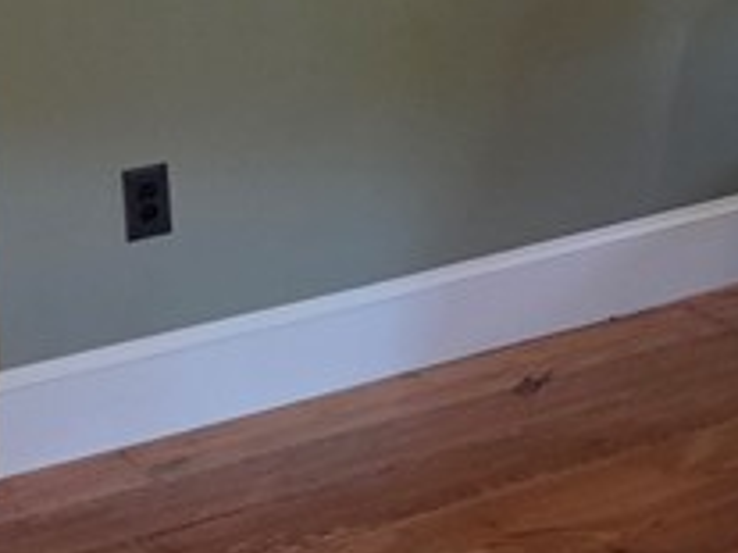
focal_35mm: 114
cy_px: -96
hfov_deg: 17.0
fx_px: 2429
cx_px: 695
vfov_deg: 12.7
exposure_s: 1/120
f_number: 1.8
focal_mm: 5.4
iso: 1250
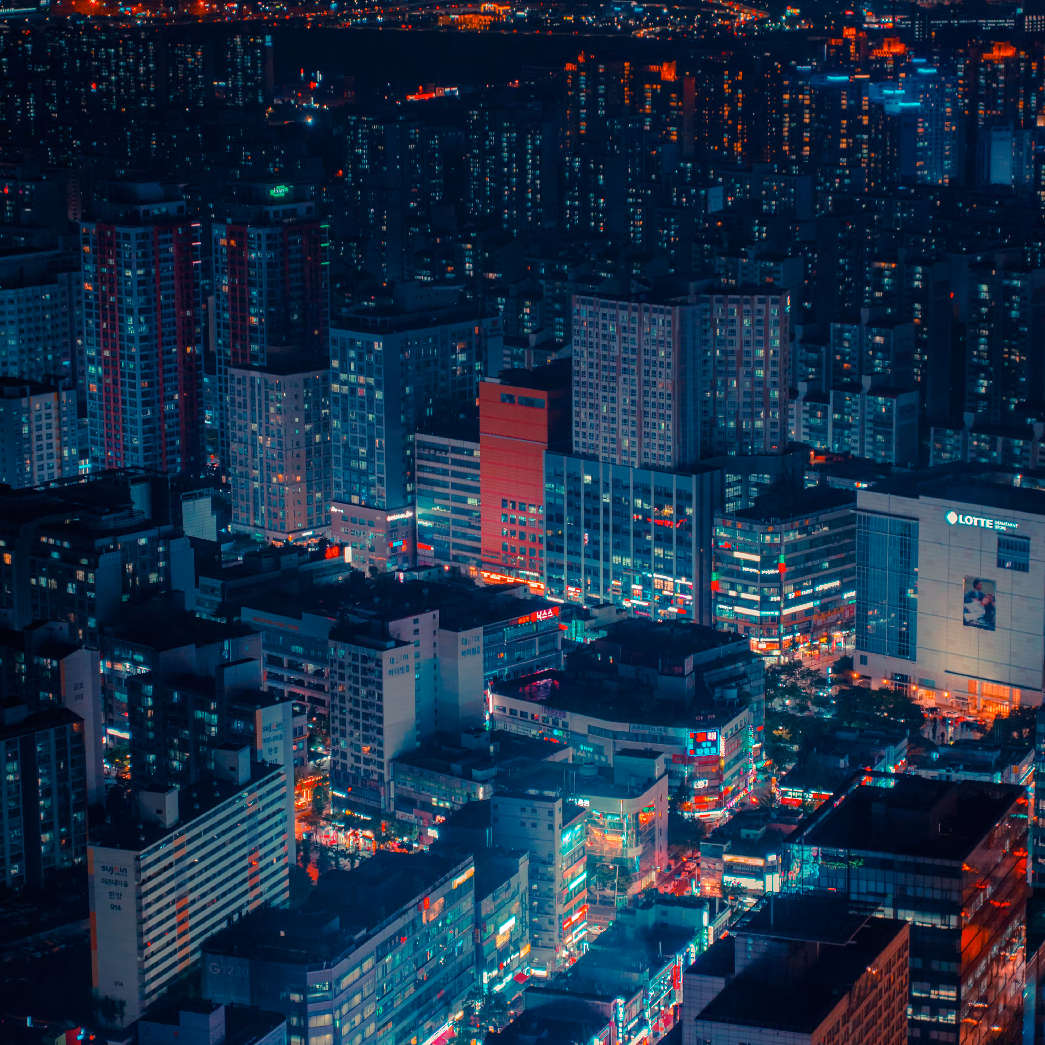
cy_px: 602
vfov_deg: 18.1
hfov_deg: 18.1
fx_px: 3279
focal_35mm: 96
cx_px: 524
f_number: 2.8
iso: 800
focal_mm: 75
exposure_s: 1/30
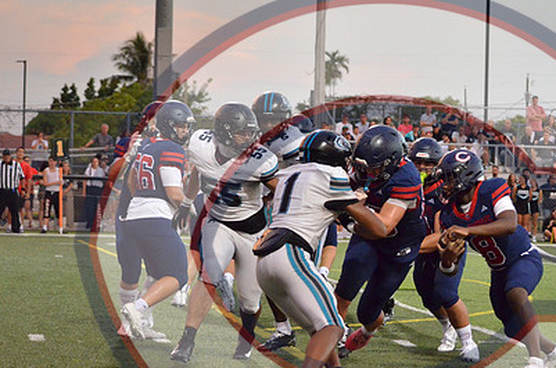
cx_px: 377
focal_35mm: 152
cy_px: 244
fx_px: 2341
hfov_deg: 13.5
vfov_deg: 9.0
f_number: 4.5
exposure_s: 1/500
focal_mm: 70
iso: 3200
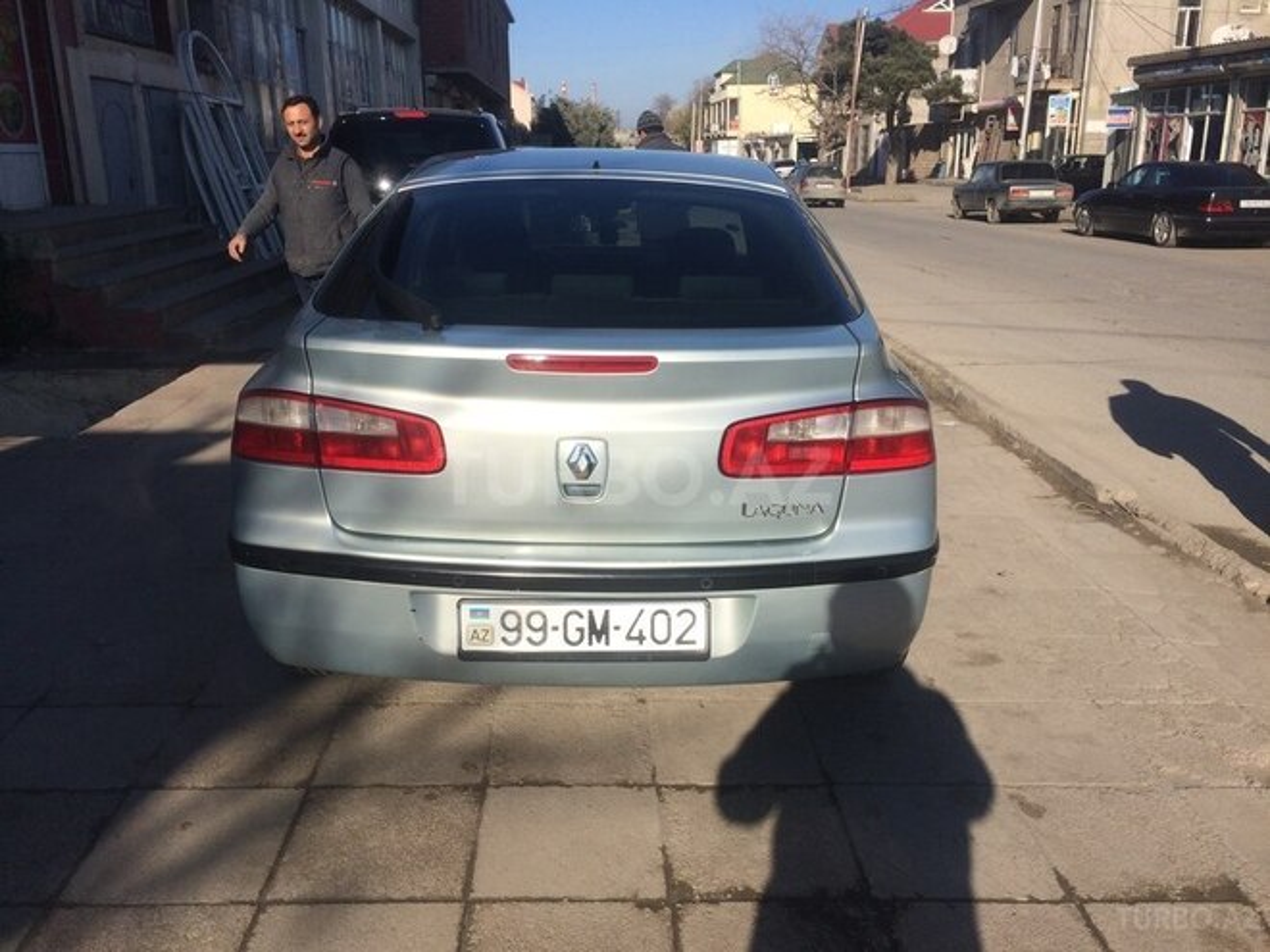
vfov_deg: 48.2
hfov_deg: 61.7
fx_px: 1064
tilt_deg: -16.3
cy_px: 476
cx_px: 635
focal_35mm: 29
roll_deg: +0.5
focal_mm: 4.15
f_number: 2.2
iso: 32
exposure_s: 1/2740
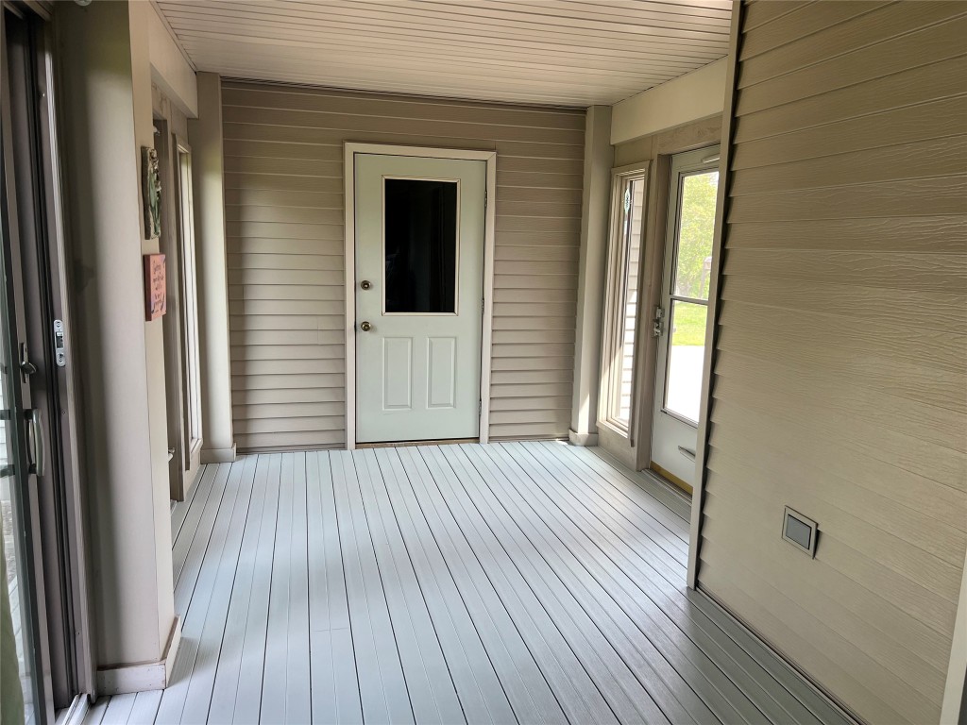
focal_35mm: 26
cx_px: 484
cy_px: 362
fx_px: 726
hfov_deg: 67.3
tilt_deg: -8.9
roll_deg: -1.0
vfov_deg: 53.1
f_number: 1.5
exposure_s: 1/121
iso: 40
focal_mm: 5.7
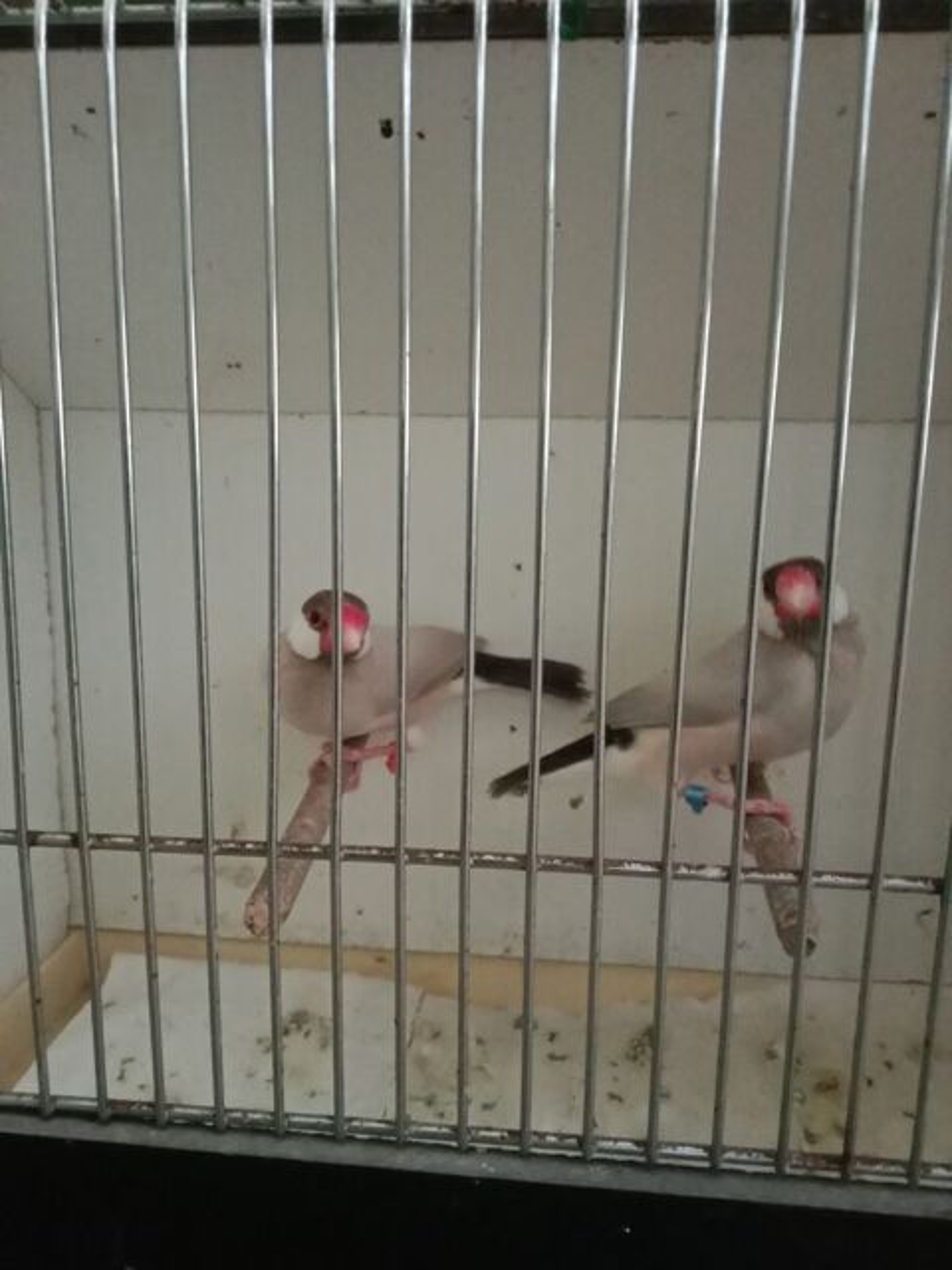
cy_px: 635
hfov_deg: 54.9
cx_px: 476
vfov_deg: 69.4
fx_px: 917
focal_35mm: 25
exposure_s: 1/16.7
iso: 3561
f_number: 2.2
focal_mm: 3.4
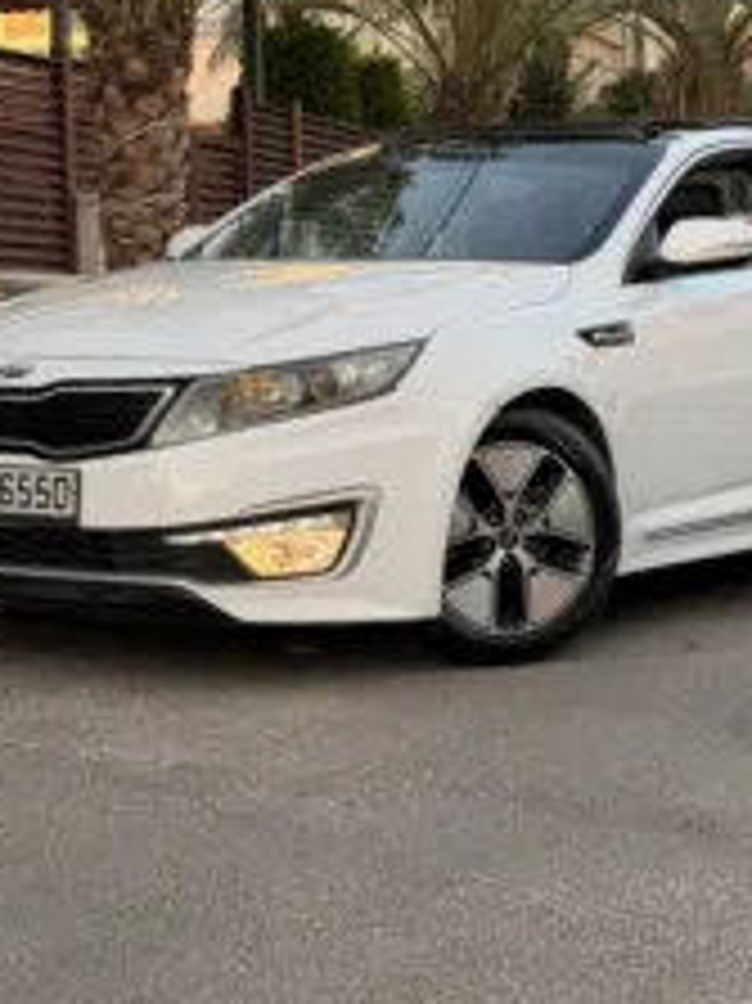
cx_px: 428
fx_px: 2493
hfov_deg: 17.1
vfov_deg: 22.7
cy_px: 329
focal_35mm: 86
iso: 80
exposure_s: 1/305
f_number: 1.78
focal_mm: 6.76
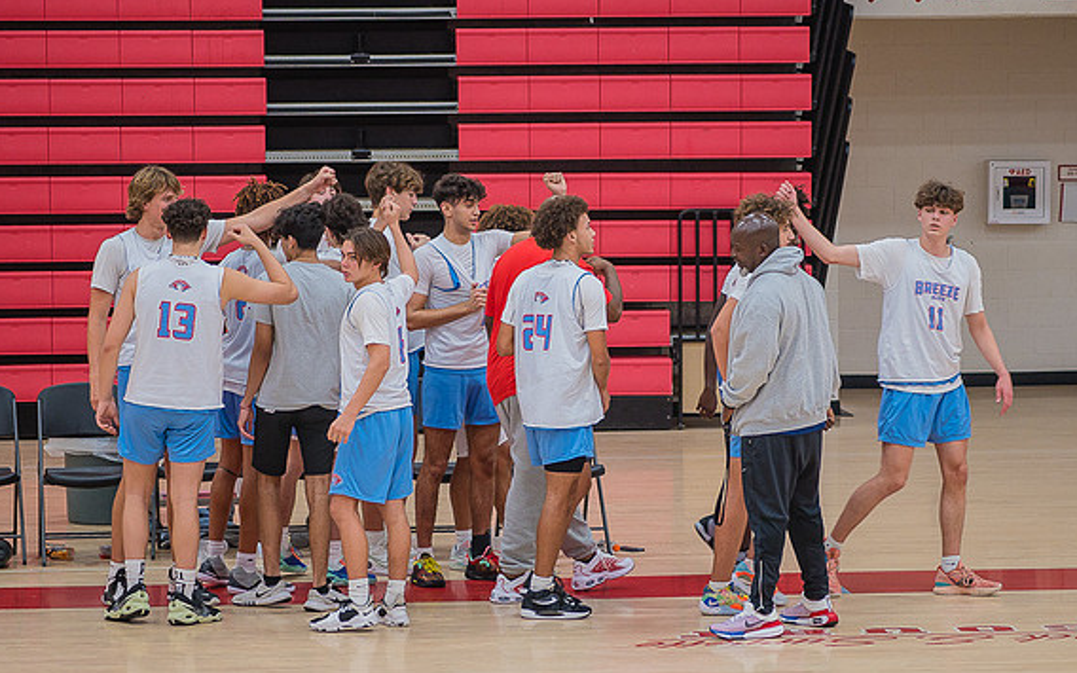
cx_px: 553
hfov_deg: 13.8
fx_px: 4461
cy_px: 345
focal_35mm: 152
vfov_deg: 8.6
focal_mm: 120
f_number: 4.8
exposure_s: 1/250
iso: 1000
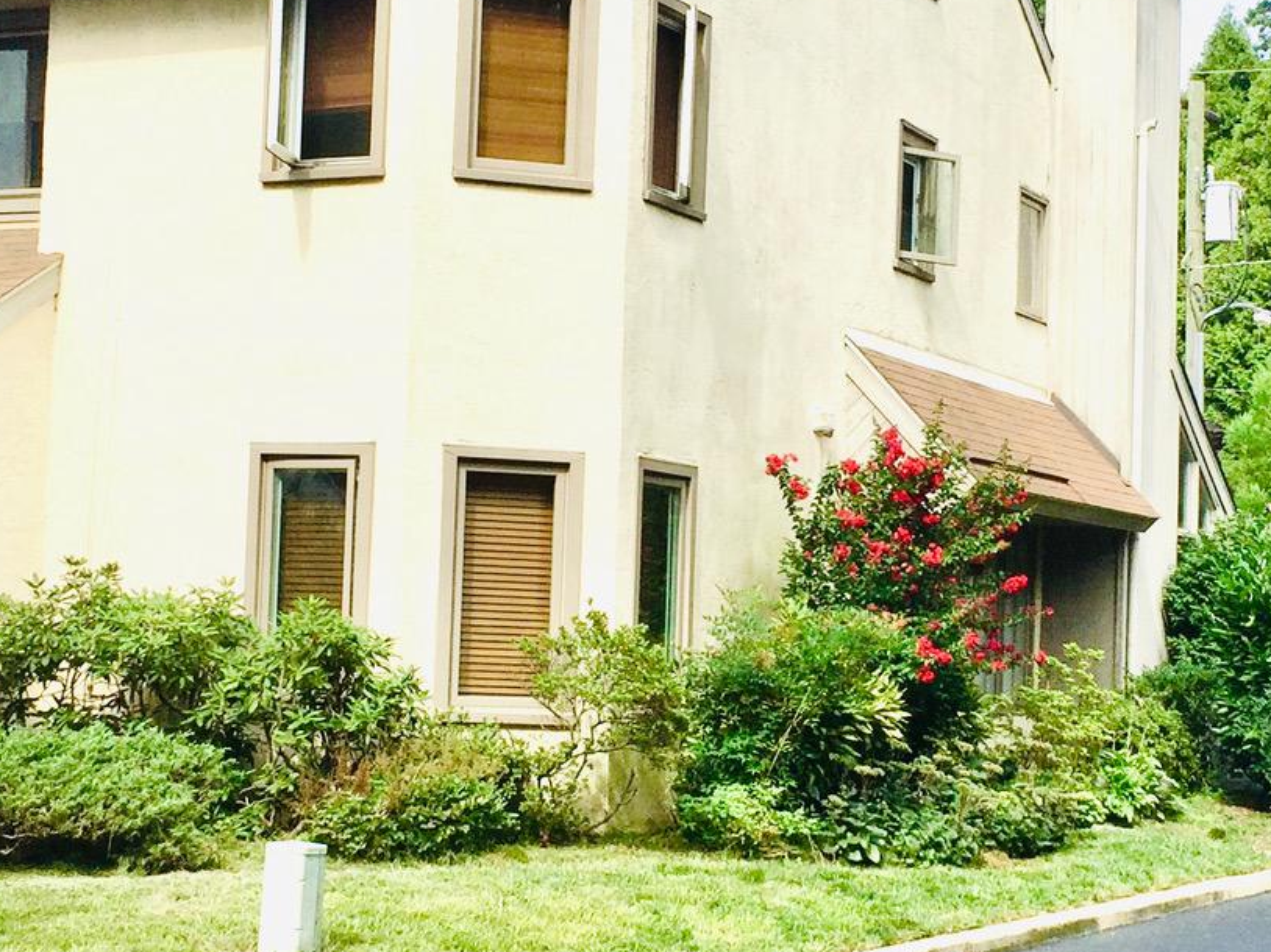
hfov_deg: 26.7
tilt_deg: +3.2
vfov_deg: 20.1
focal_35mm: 73
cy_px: 526
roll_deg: -4.0
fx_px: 2680
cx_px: 703
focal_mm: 4.15
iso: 32
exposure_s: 1/1522
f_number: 2.2
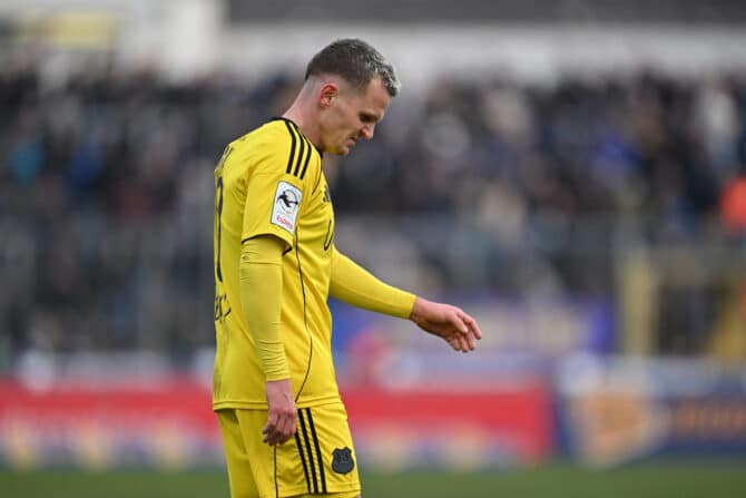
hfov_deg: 5.2
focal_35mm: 400
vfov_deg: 3.4
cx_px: 373
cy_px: 249
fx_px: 8290
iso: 720
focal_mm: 400
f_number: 2.8
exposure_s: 1/2000
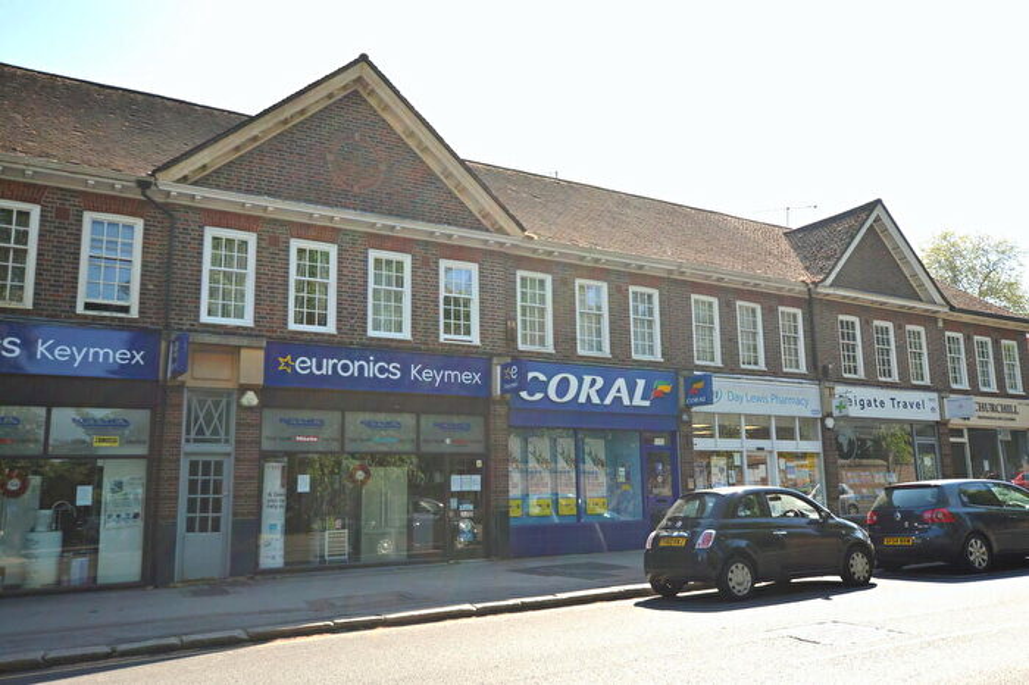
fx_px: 857
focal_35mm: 30
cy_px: 342
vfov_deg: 43.6
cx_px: 514
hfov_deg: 62.0
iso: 100
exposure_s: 1/200
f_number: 7.1
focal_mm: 20
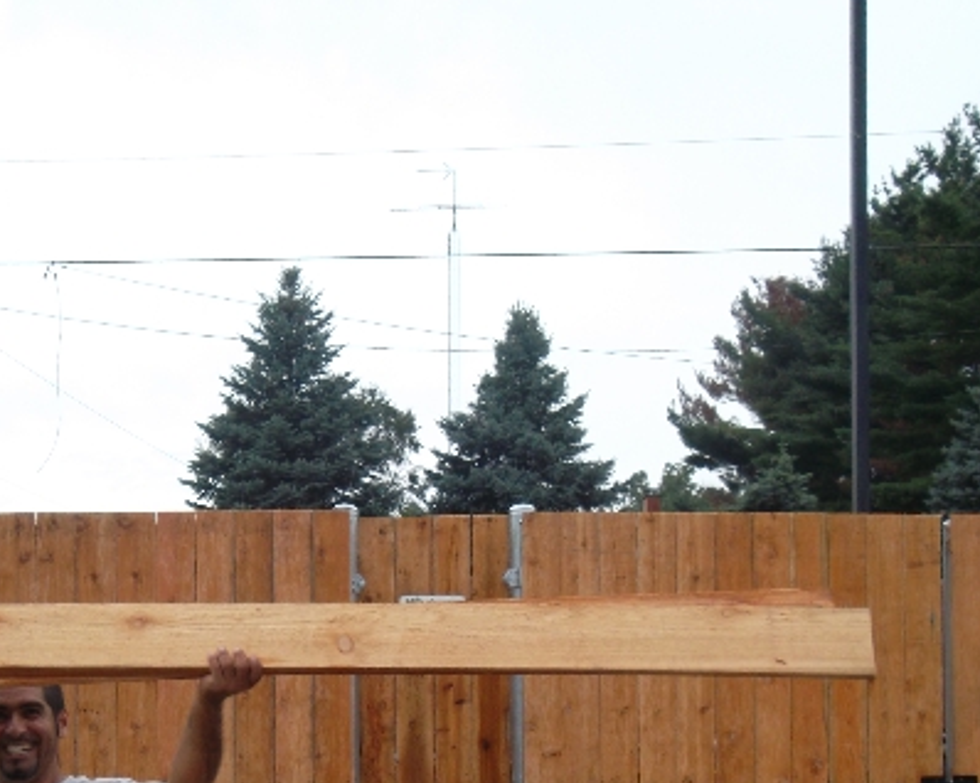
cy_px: 650
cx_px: 424
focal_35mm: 53
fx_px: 1536
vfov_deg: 27.9
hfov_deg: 35.3
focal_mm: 4.9
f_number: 3.5
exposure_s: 1/210
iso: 80
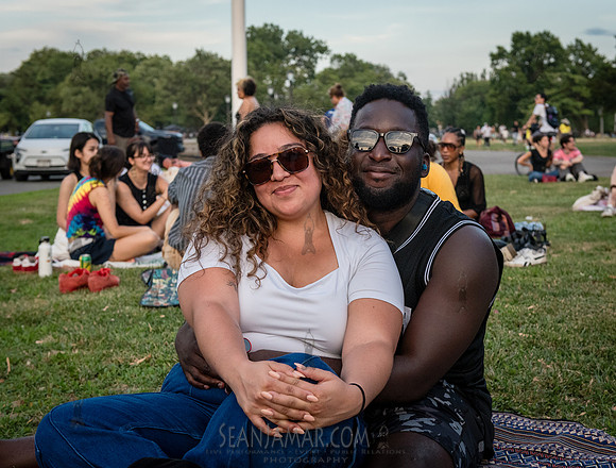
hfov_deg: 35.1
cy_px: 265
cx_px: 330
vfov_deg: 27.0
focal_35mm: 54
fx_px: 973
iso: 2000
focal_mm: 44
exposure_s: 1/1250
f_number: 4.5
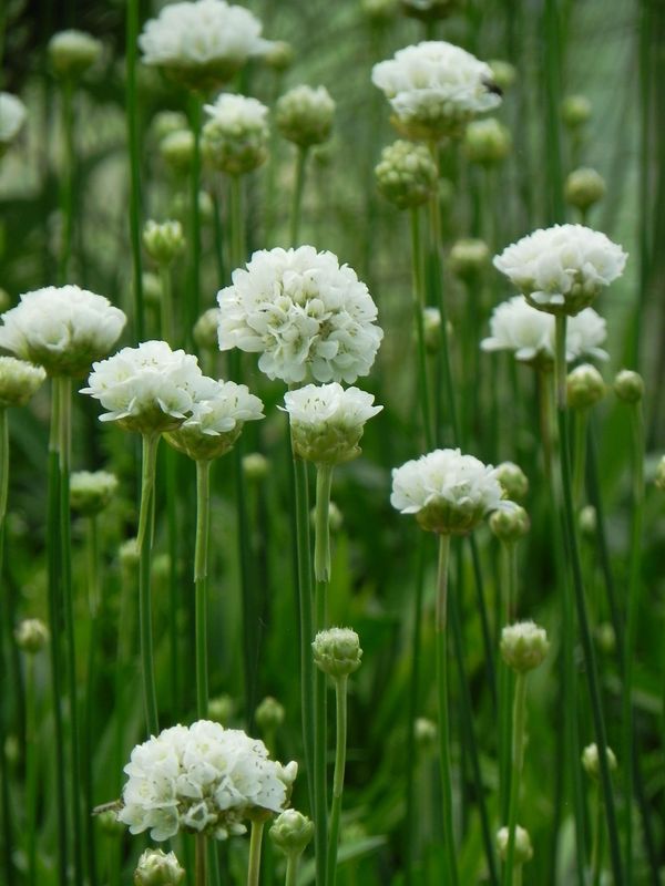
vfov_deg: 5.3
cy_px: 443
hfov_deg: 3.9
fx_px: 9657
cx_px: 332
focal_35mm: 377
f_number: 5
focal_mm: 67.2
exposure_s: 1/160
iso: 160
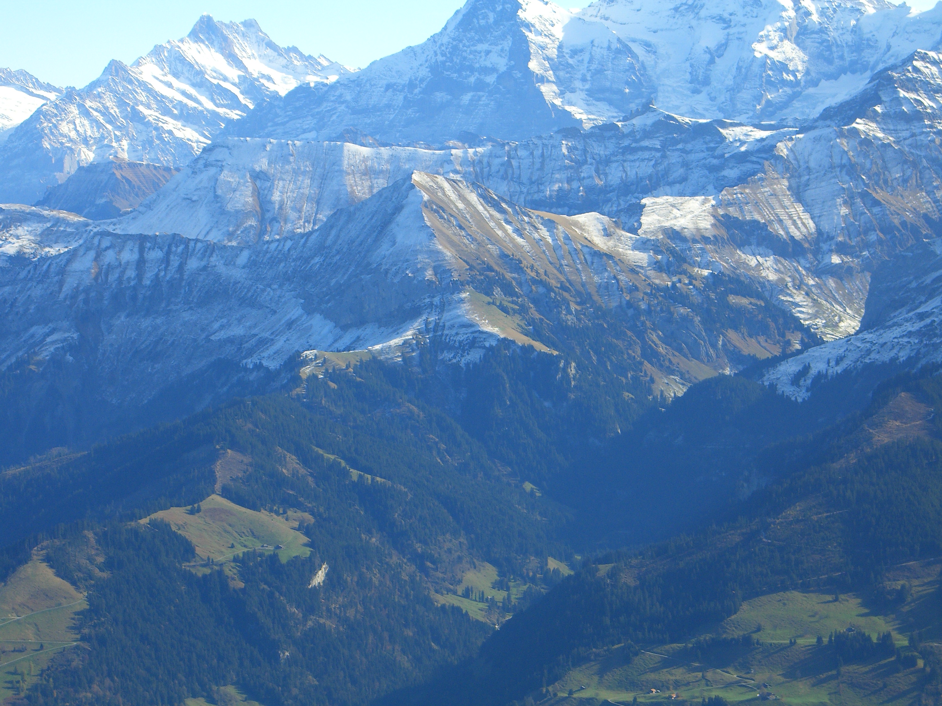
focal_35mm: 114
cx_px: 471
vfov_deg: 13.0
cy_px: 353
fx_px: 3102
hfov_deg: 17.3
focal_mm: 23.7
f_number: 7.4
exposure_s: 1/125
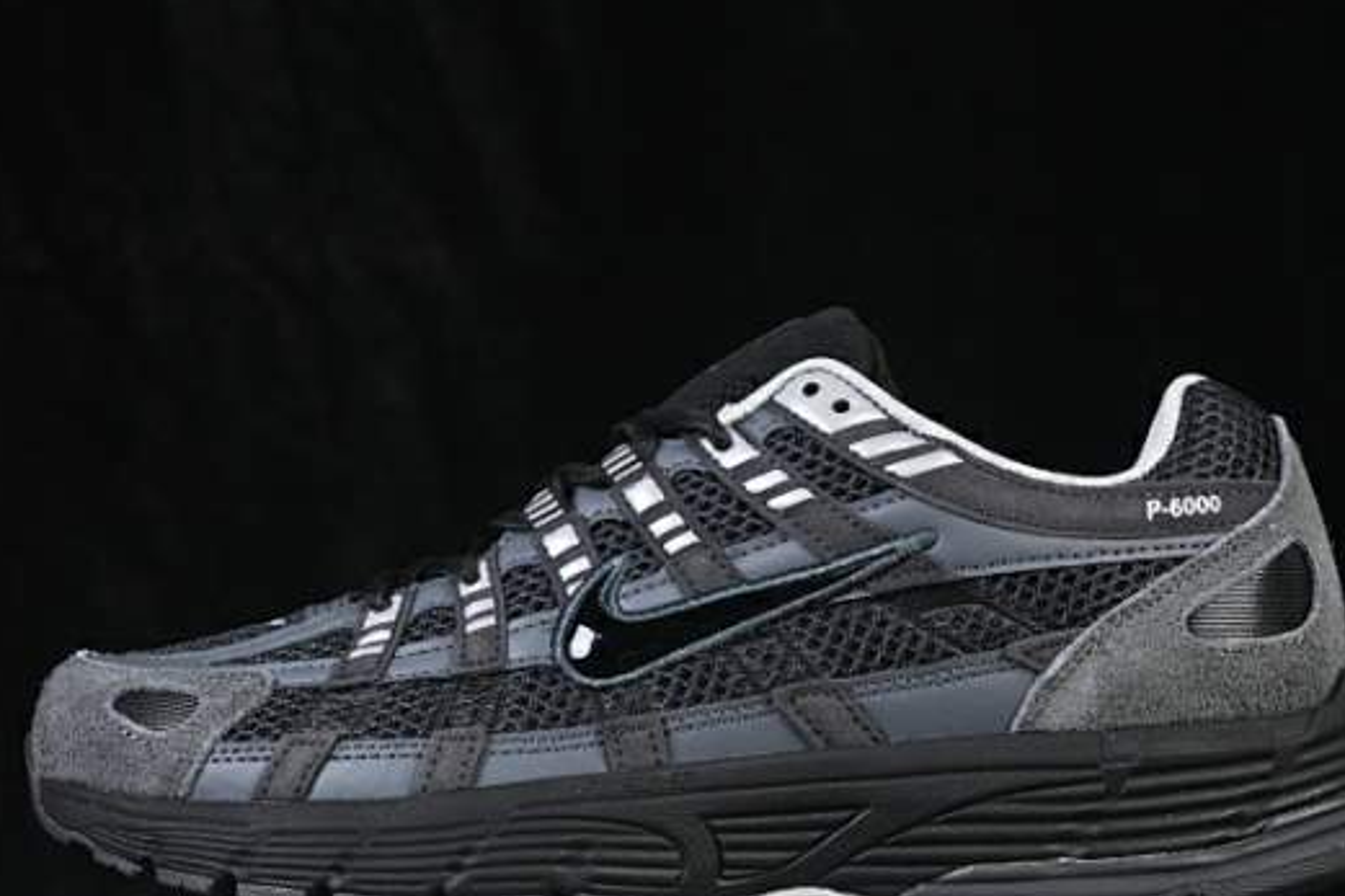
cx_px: 718
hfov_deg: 19.5
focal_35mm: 105
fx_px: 3921
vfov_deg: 13.0
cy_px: 532
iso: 160
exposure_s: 1/60
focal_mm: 50
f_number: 6.3
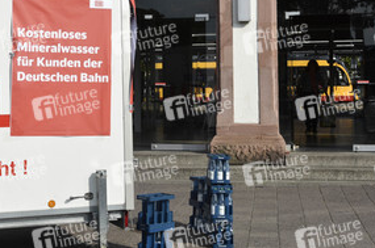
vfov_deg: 17.8
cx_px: 162
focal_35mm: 76
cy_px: 72
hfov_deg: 26.7
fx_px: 790
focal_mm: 32
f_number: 10
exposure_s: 1/400
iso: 200
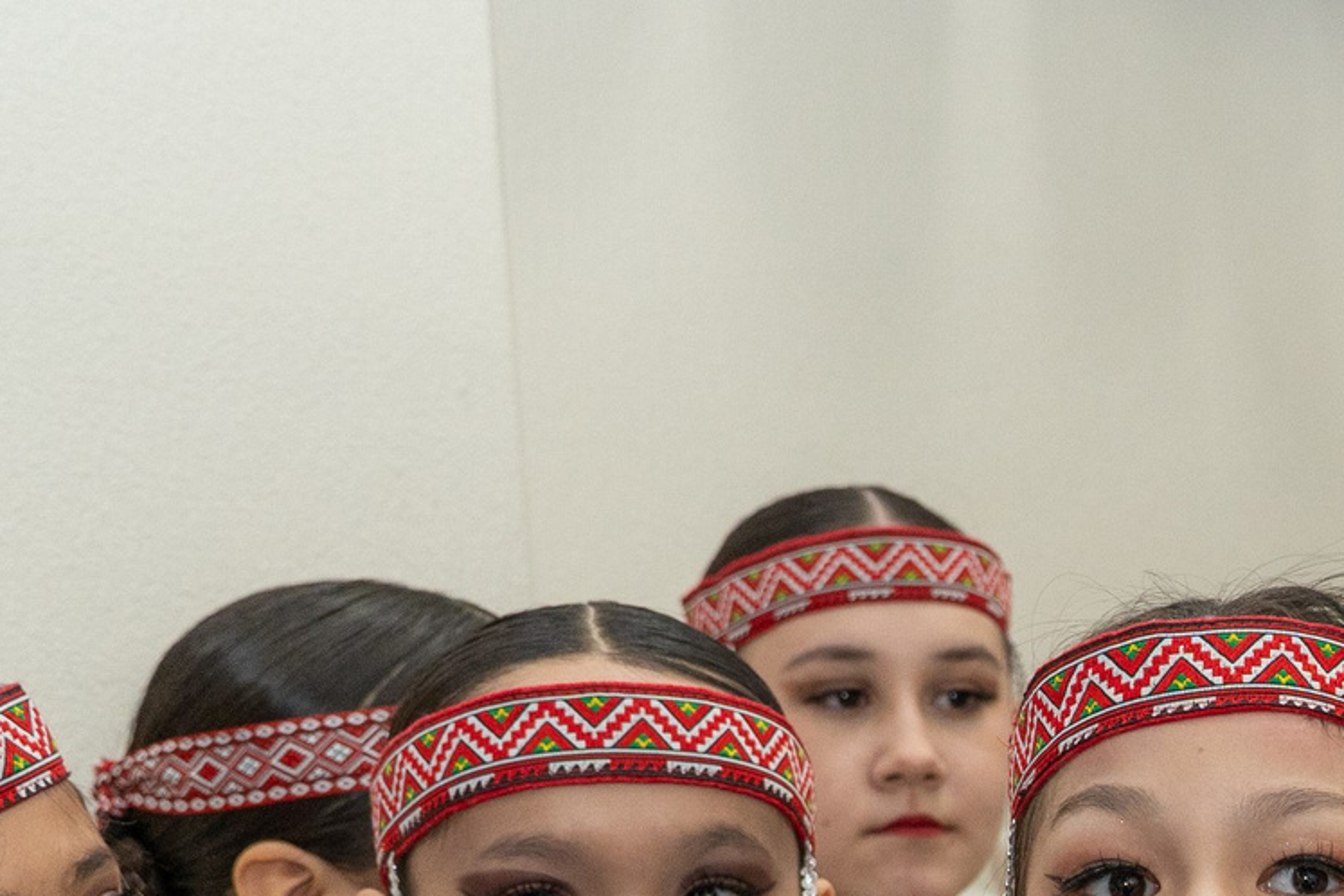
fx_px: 3584
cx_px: 1603
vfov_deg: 13.6
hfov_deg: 20.0
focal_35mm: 96
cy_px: 1262
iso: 1250
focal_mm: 28
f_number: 4.5
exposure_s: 1/160
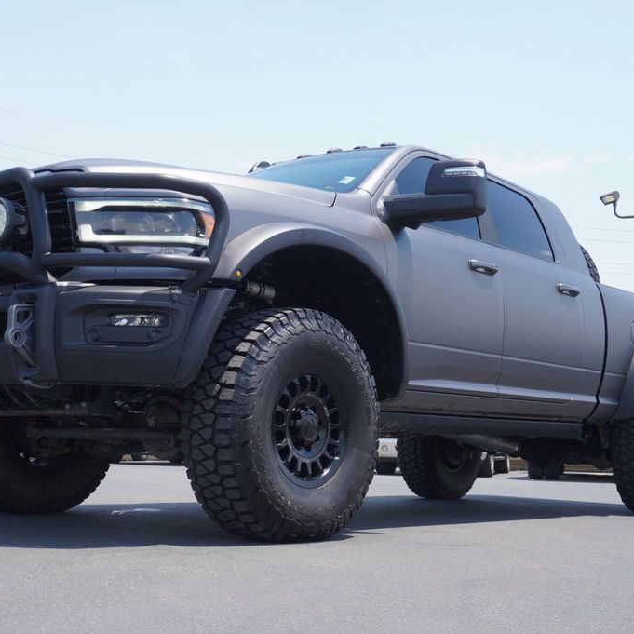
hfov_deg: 36.7
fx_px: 953
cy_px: 317
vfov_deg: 36.8
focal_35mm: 46
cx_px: 279
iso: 100
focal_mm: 24
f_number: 8
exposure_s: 1/200
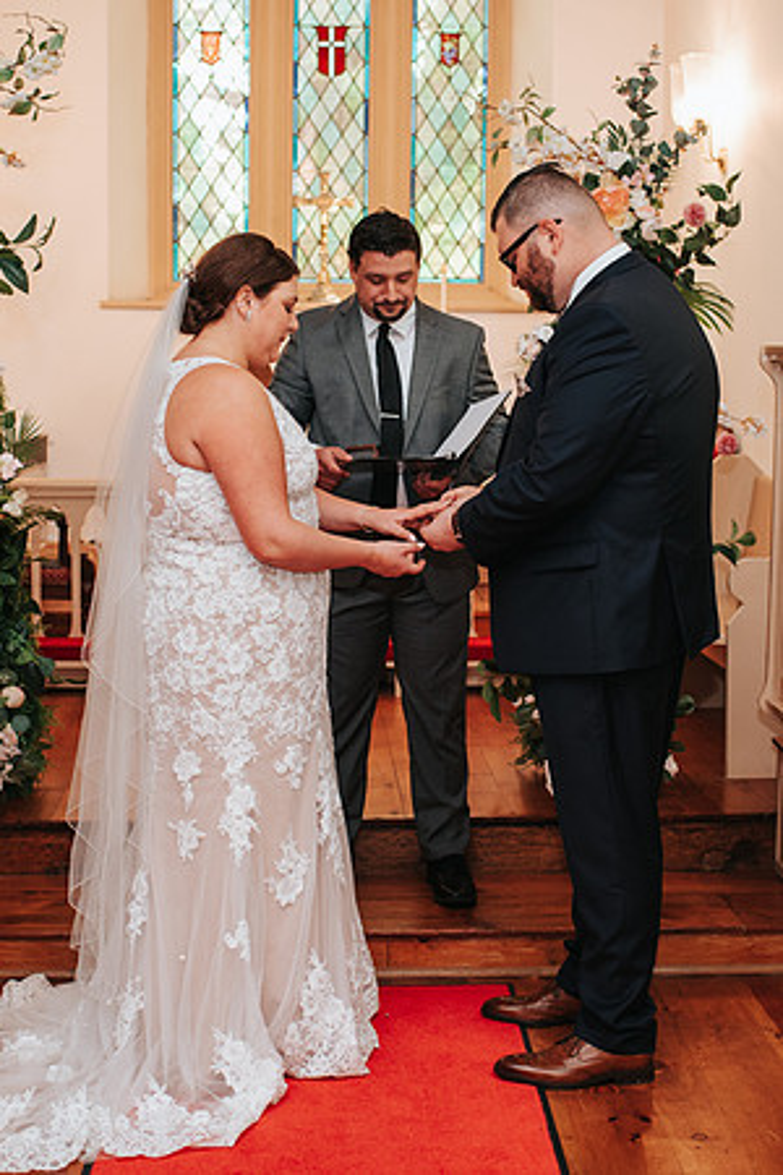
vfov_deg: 33.9
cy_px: 542
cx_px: 392
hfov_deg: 23.0
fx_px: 1926
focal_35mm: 59
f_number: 2.8
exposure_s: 1/200
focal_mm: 35
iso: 1000
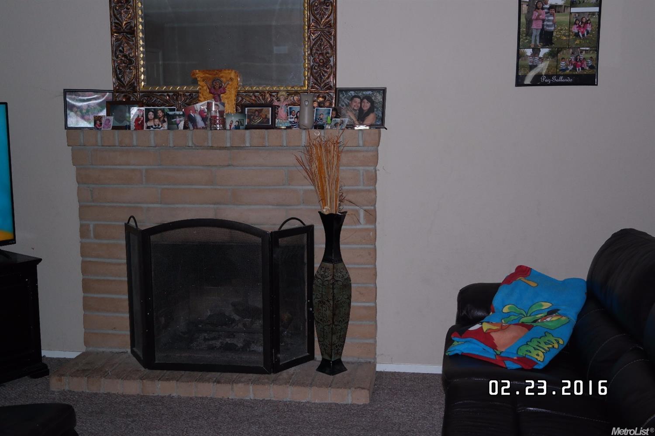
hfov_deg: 48.5
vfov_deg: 33.4
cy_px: 218
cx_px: 328
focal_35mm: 40
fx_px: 728
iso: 400
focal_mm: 26
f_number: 4
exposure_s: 1/50
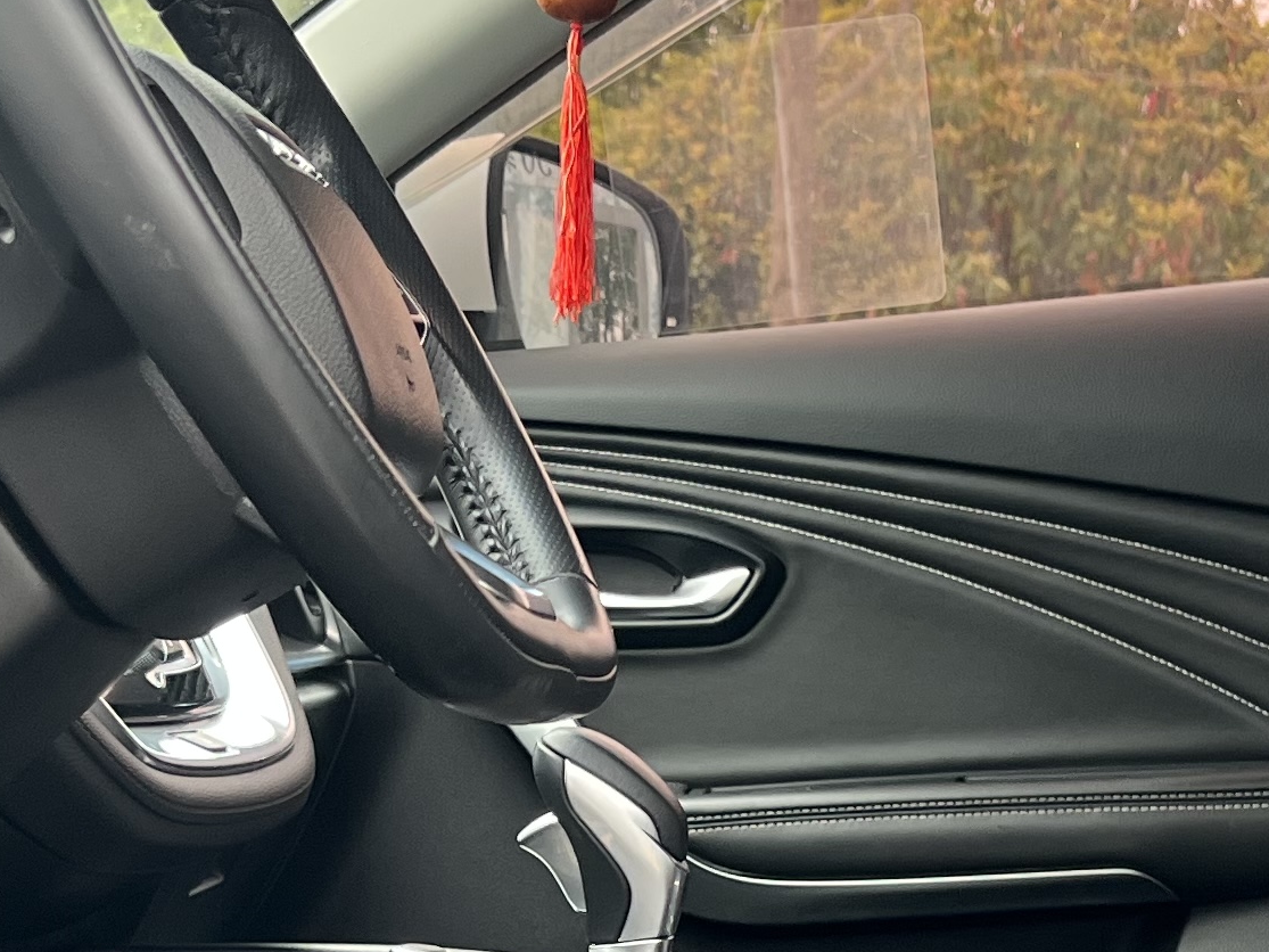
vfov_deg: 15.4
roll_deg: -0.1
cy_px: 952
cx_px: 588
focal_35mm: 94
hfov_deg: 20.9
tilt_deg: -5.4
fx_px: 3446
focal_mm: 5.7
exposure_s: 1/121
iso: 125
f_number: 1.5
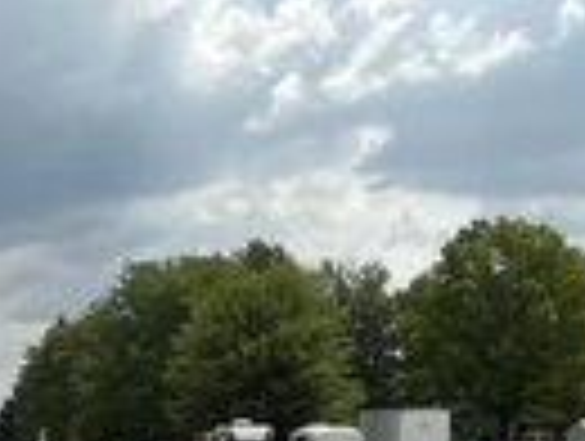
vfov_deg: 15.8
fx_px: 1456
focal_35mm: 86
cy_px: 670
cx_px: -261
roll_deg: +0.0
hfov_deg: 20.0
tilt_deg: -4.4
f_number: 1.8
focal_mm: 3
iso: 25
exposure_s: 1/2538
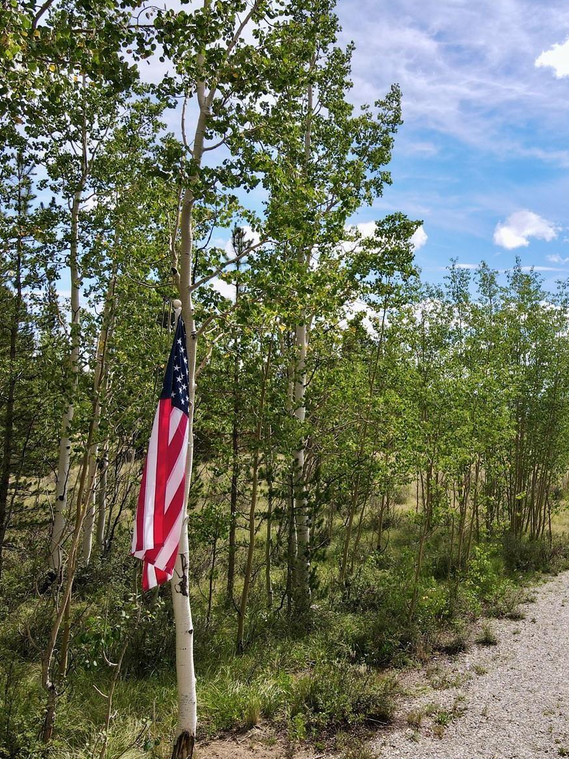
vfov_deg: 55.4
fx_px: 723
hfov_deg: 41.3
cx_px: 448
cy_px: 385
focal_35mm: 33
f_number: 2.8
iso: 100
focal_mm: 4.5
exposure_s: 1/800
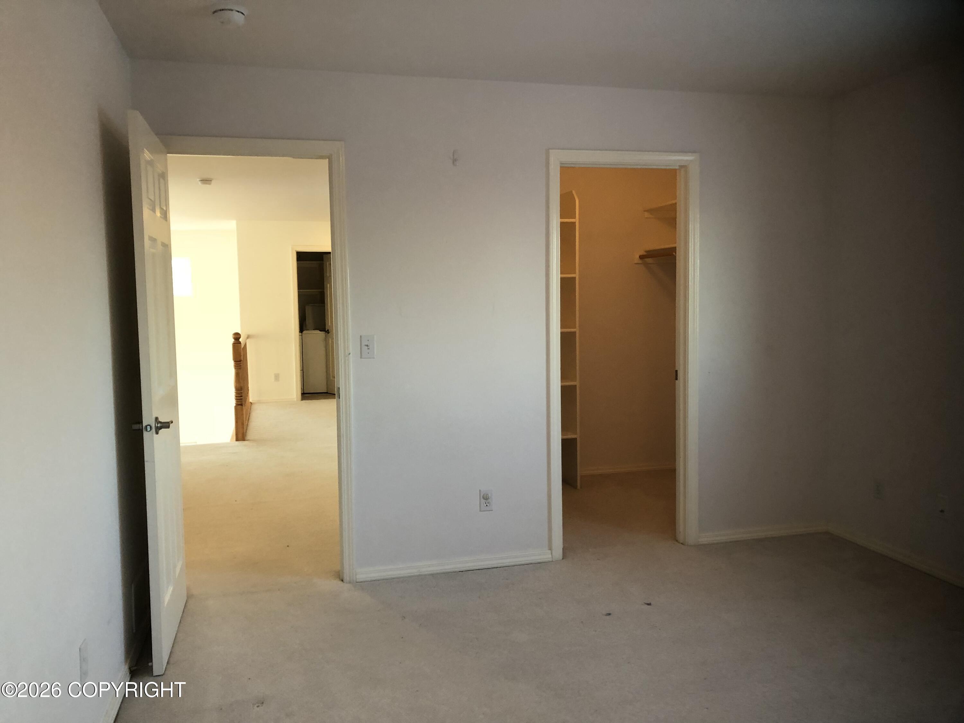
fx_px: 780
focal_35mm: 28
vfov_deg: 49.7
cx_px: 482
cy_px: 362
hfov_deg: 63.4
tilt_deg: -1.4
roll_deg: +1.3
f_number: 1.8
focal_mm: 3.99
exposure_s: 1/30
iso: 40
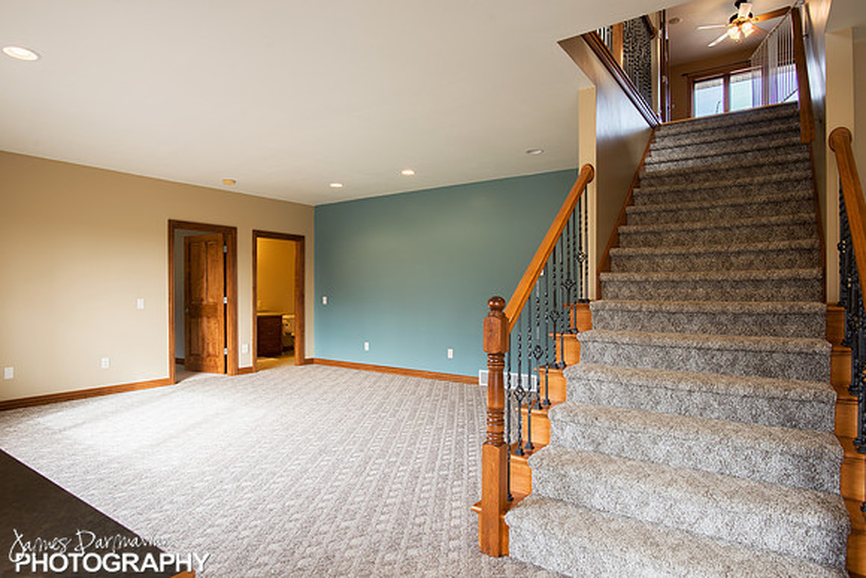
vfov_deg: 62.0
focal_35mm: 20
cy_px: 289
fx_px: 481
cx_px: 433
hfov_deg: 84.0
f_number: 8
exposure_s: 1/2.5
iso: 100
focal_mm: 20
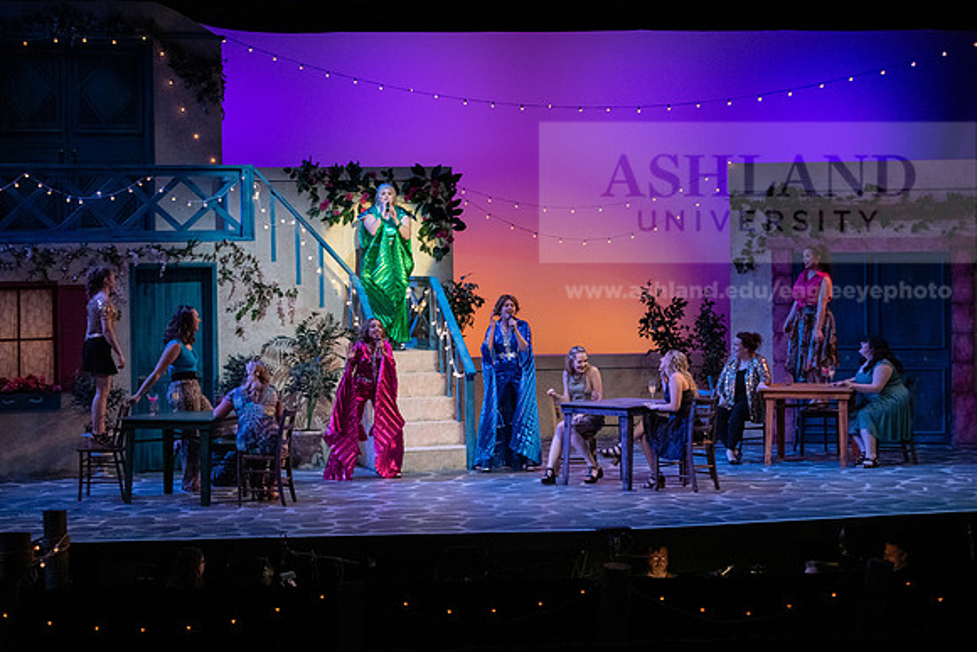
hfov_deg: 23.6
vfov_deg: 15.9
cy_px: 326
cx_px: 488
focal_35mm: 86
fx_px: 2334
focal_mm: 86
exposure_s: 1/400
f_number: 3.2
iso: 3200
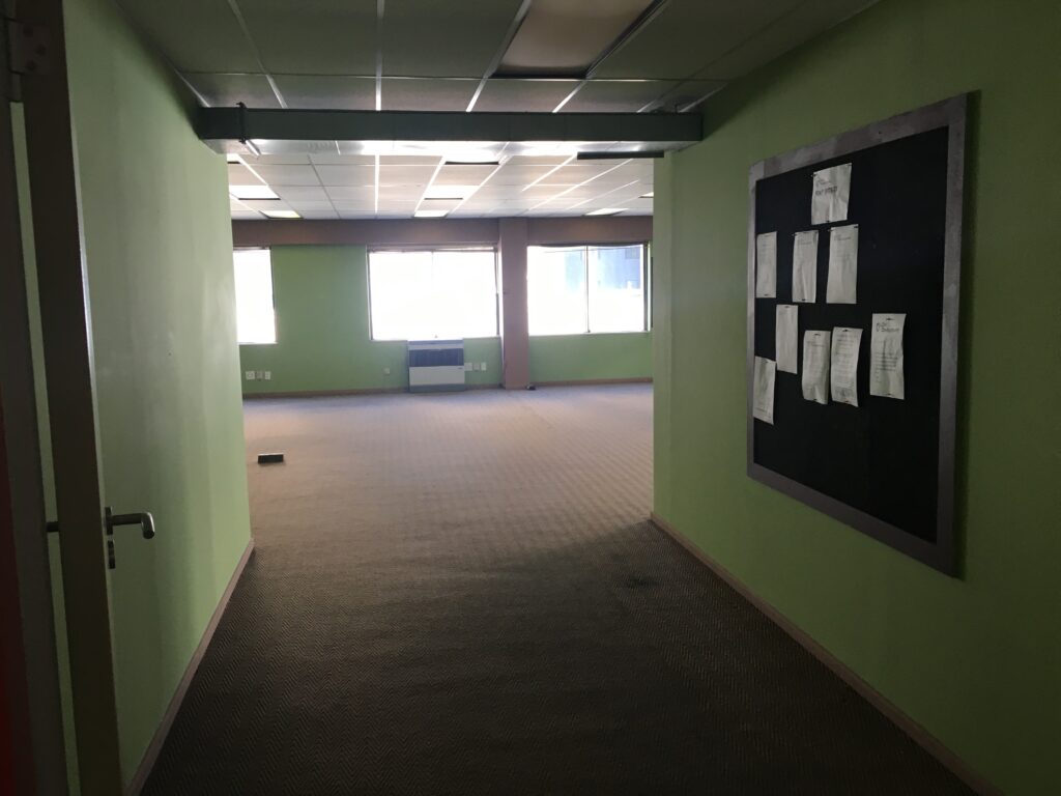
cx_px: 530
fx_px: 889
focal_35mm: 29
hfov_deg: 61.7
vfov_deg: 48.2
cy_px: 398
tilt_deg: -7.1
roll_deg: +1.4
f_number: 2.2
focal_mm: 4.15
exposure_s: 1/33
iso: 40
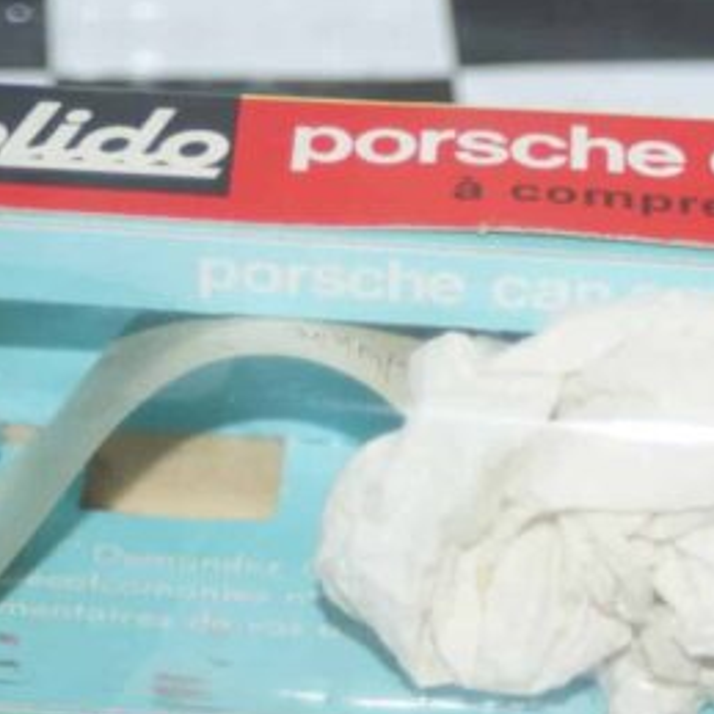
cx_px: 510
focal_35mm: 177
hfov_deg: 9.9
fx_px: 4130
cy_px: 358
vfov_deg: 9.9
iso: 500
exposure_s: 1/100
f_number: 5.6
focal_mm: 60
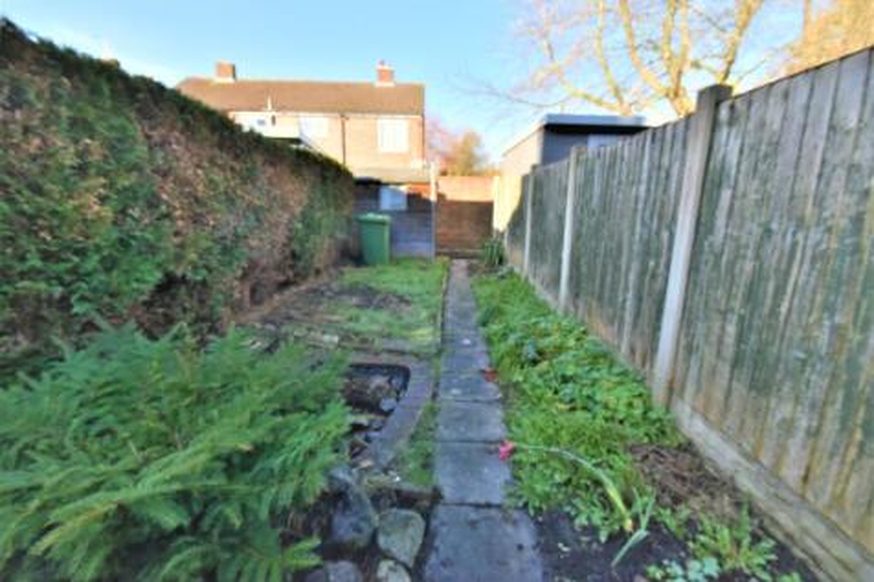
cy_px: 291
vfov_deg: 77.3
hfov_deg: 100.4
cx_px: 437
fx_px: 364
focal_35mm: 15
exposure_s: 1/320
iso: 800
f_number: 9
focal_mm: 10
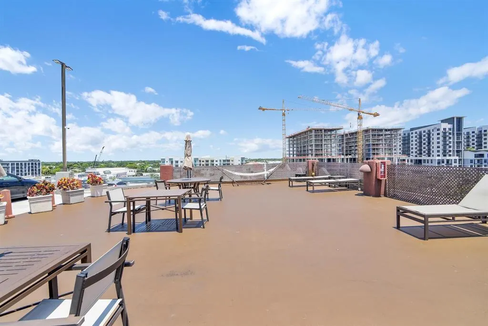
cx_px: 244
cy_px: 163
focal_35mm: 16
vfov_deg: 73.8
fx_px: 217
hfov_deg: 96.7
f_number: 8
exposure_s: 1/500
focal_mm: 16
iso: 200
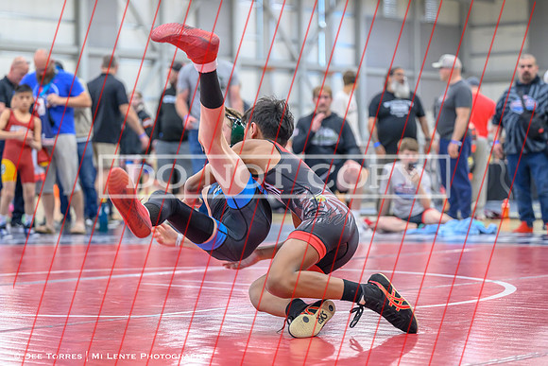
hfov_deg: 20.7
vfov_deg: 13.9
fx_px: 1503
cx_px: 281
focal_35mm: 99
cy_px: 187
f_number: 2.8
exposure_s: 1/640
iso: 2500
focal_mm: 82
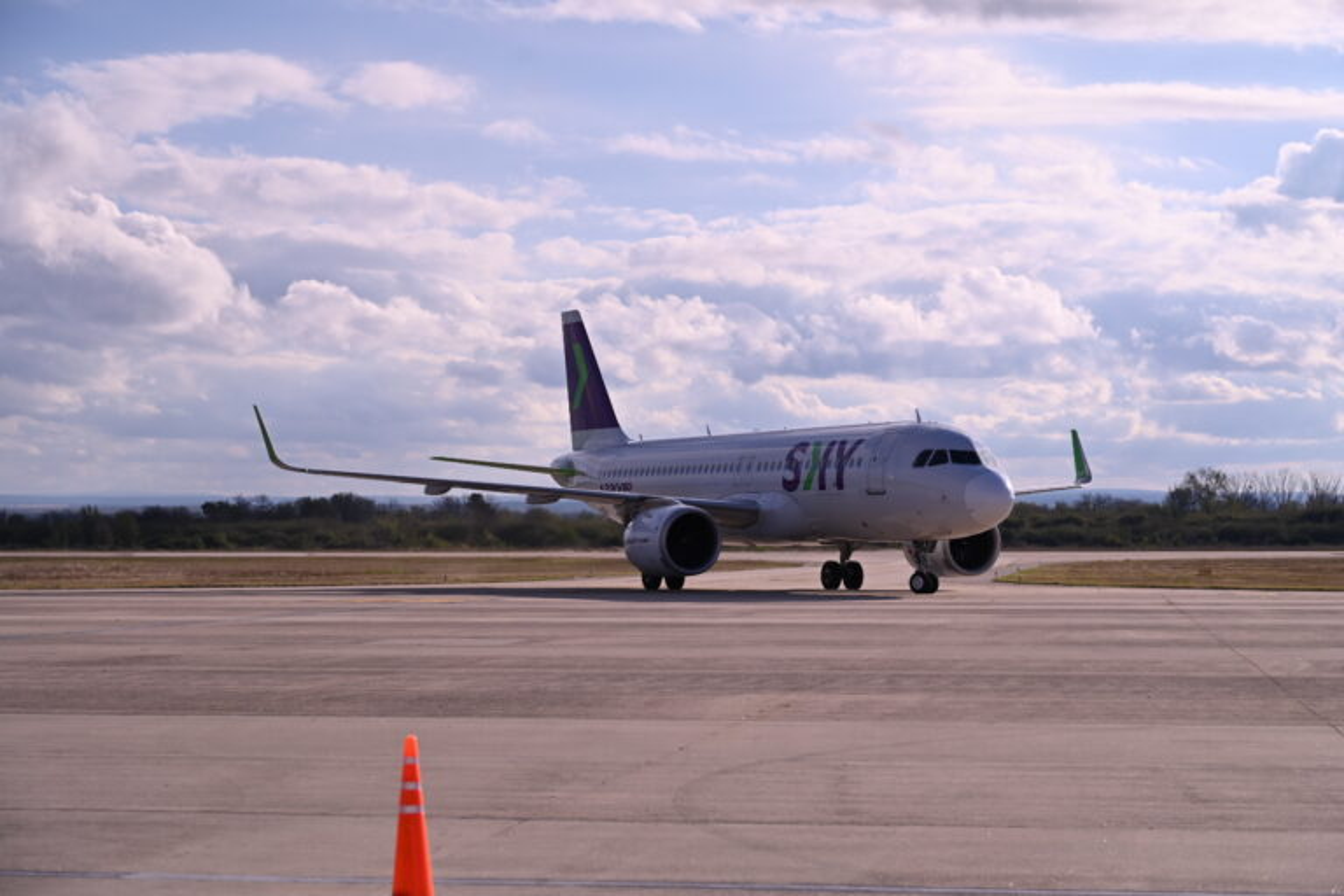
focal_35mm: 70
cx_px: 672
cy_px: 448
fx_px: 2613
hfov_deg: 28.8
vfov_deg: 19.5
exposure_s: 1/4000
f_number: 5.6
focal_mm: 70
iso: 250
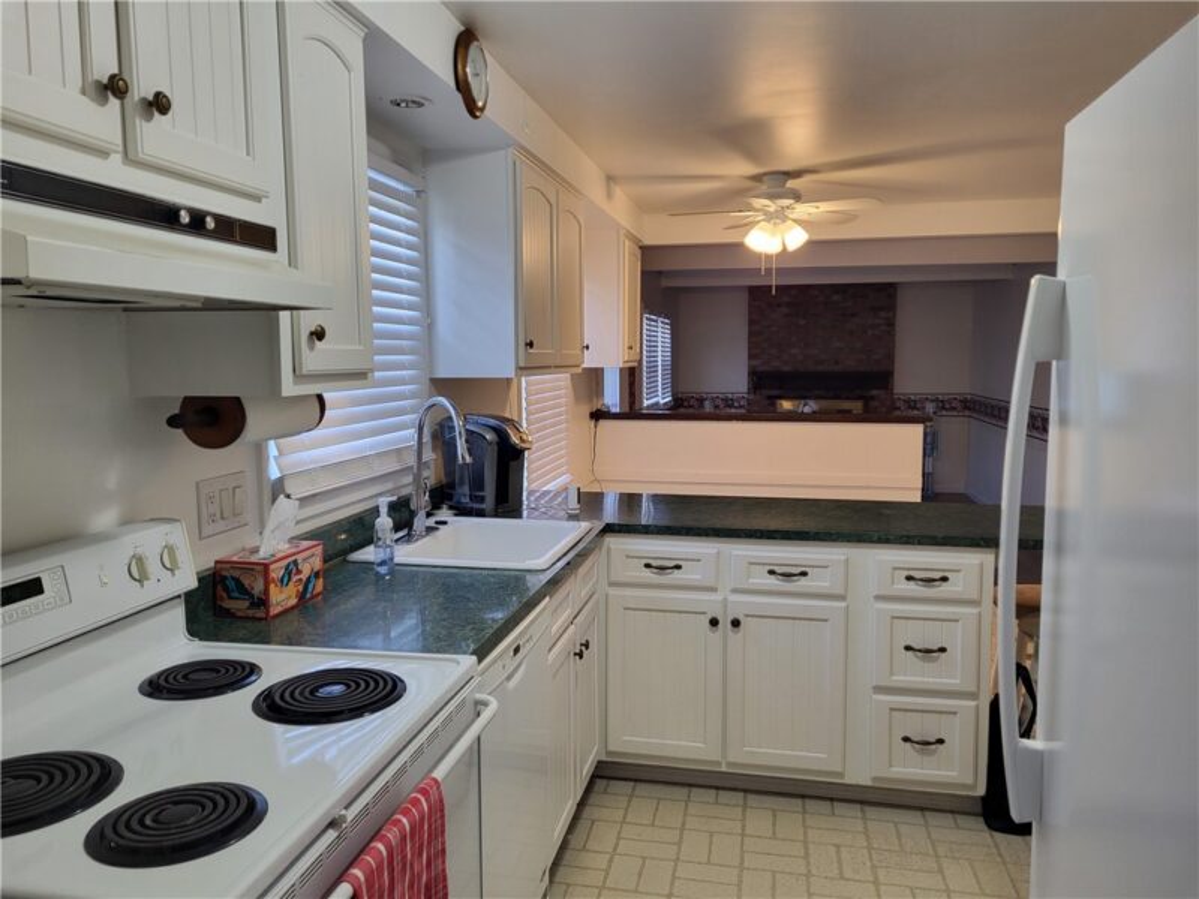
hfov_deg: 67.3
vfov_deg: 53.1
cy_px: 450
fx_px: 901
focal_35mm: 26
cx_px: 600
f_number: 1.8
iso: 200
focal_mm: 5.4
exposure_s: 1/120
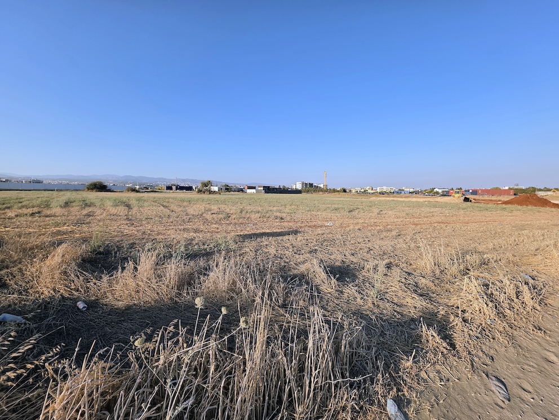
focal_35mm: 13
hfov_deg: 106.2
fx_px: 210
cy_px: 210
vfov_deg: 89.9
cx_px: 280
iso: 32
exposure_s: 1/1036
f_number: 1.9
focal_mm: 2.2
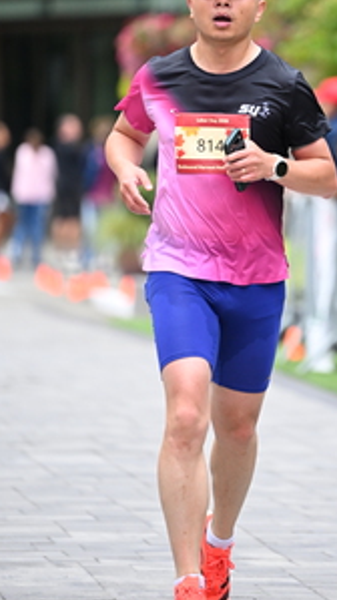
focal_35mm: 357
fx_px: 5676
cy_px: 136
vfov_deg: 6.0
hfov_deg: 3.4
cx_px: 282
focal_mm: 185
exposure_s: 1/2000
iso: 1000
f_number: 2.8
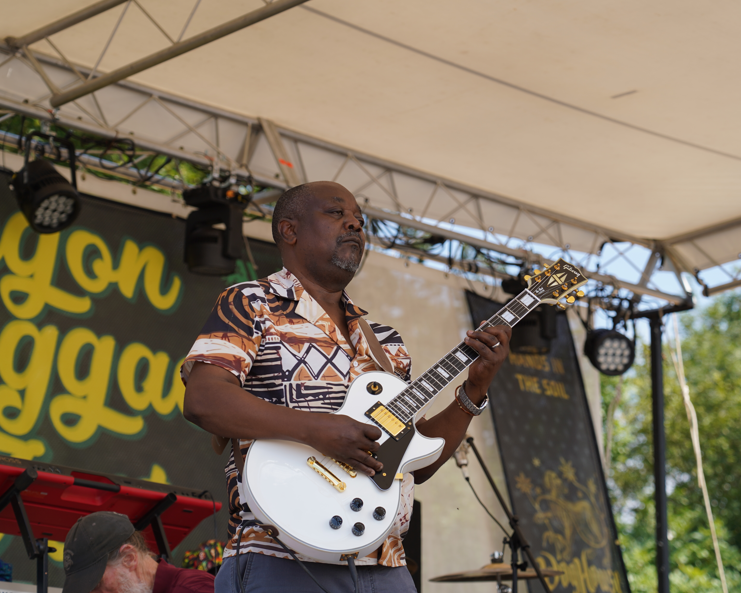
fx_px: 2610
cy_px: 296
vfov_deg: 13.0
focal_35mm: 119
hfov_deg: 16.2
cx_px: 377
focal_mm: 105
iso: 100
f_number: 5
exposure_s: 1/250
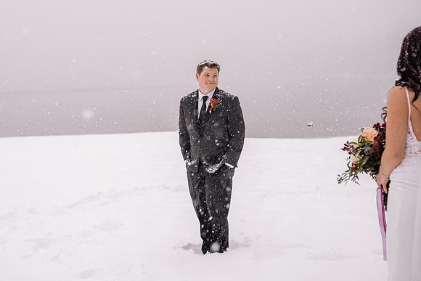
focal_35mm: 43
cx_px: 165
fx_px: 498
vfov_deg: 31.4
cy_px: 110
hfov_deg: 45.6
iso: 100
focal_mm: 35
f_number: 2.5
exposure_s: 1/200
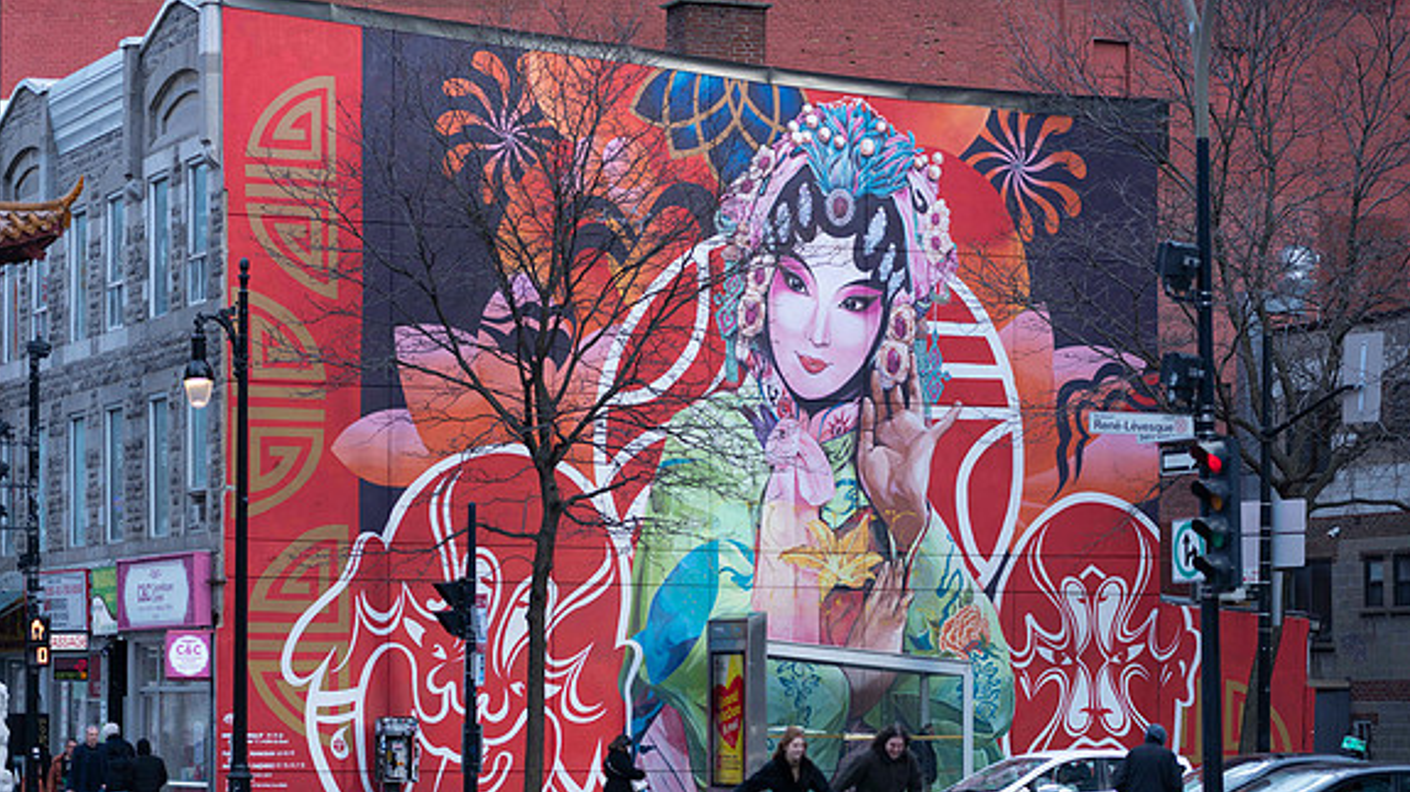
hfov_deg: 19.3
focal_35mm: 111
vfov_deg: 10.9
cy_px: 452
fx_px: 4149
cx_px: 706
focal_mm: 105
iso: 64
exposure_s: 1/640
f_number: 1.4
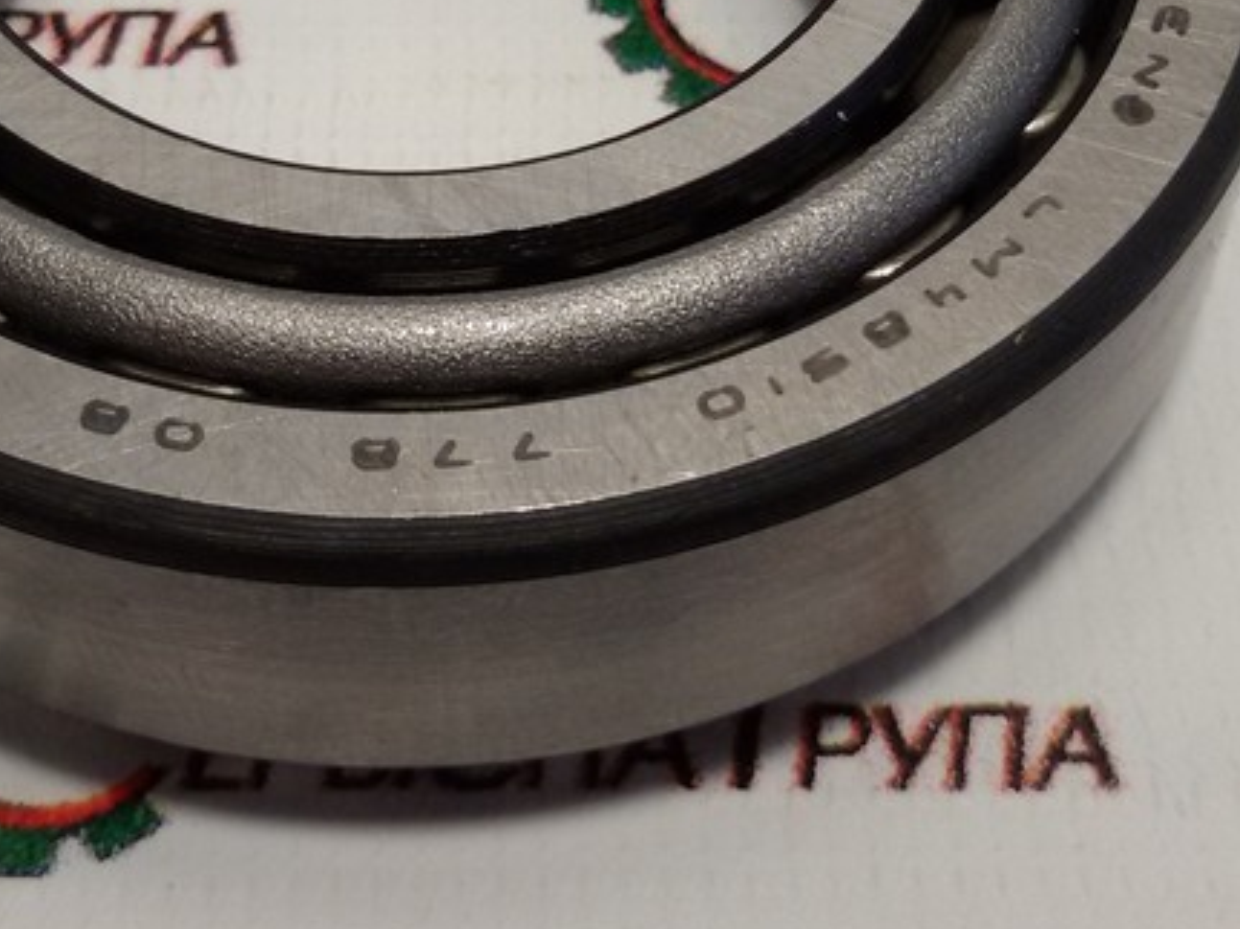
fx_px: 2578
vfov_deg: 20.1
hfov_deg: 27.0
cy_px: 112
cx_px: 472
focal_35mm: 72
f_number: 2.4
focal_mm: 2.93
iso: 64
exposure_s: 1/100
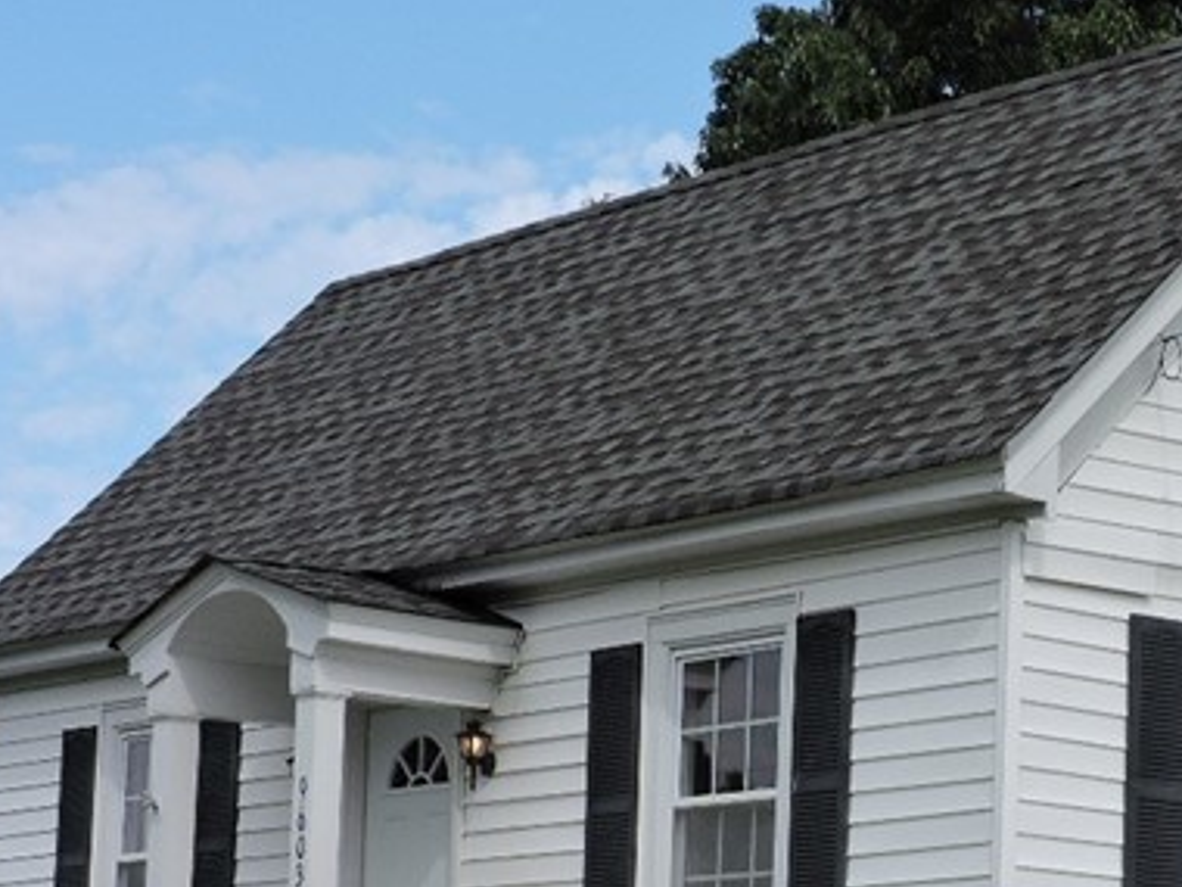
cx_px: 1356
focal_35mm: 116
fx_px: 3961
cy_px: 840
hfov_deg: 16.4
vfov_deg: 12.6
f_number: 3.4
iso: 100
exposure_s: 1/800
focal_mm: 7.7
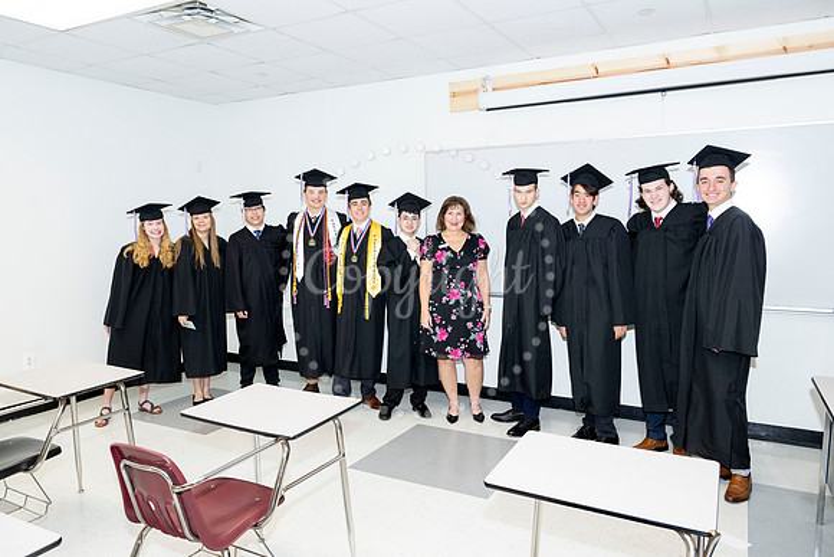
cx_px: 417
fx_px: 614
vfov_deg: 48.8
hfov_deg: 68.4
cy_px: 278
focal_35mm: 26
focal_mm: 26.5
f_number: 5.6
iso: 800
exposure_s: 1/80
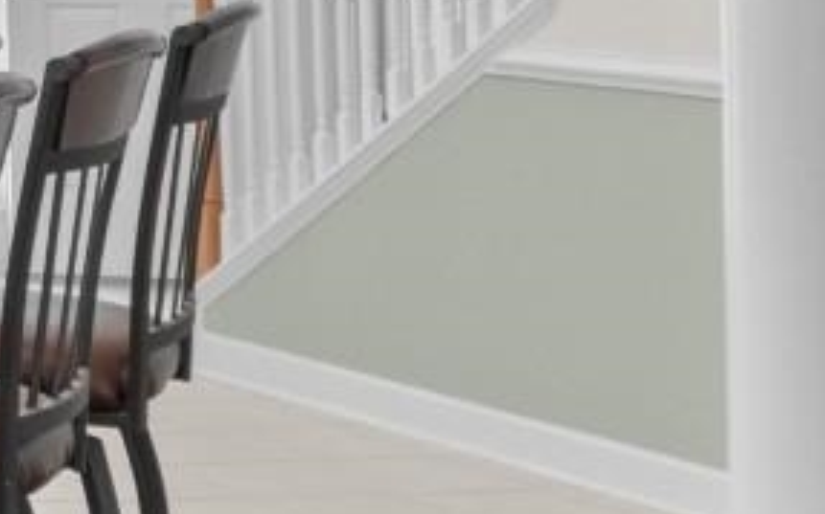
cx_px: -1397
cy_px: -215
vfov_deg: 10.5
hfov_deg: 12.1
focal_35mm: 121
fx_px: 2719
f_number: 5
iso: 100
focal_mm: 14
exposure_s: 1/4
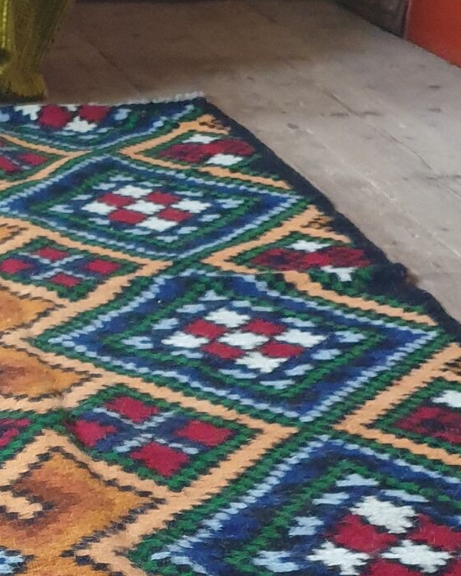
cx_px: -183
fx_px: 1774
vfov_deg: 17.2
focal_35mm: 104
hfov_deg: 14.1
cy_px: 777
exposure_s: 1/50
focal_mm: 4.3
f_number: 1.5
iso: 250
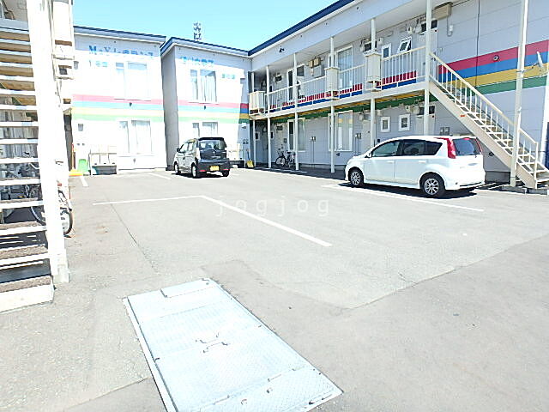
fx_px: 333
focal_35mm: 21
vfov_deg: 63.4
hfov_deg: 79.0
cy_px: 206
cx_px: 274
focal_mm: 3.7
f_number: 3.5
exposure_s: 1/400
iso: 125
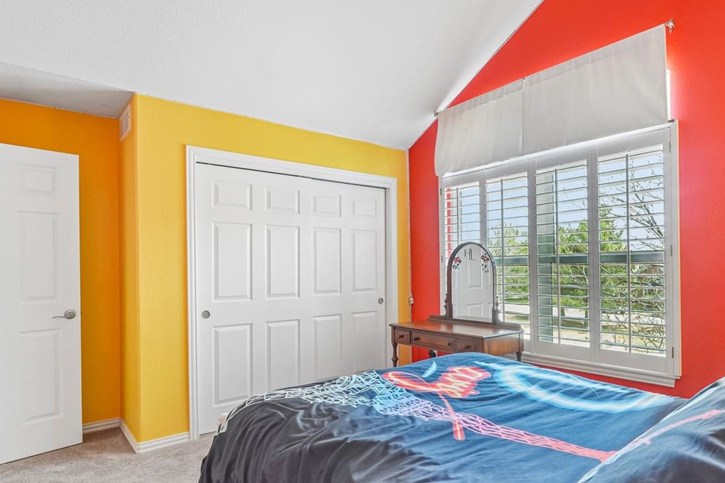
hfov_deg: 77.8
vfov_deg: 57.1
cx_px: 429
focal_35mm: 22
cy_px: 266
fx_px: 443
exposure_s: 1/10
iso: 800
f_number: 8
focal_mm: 10
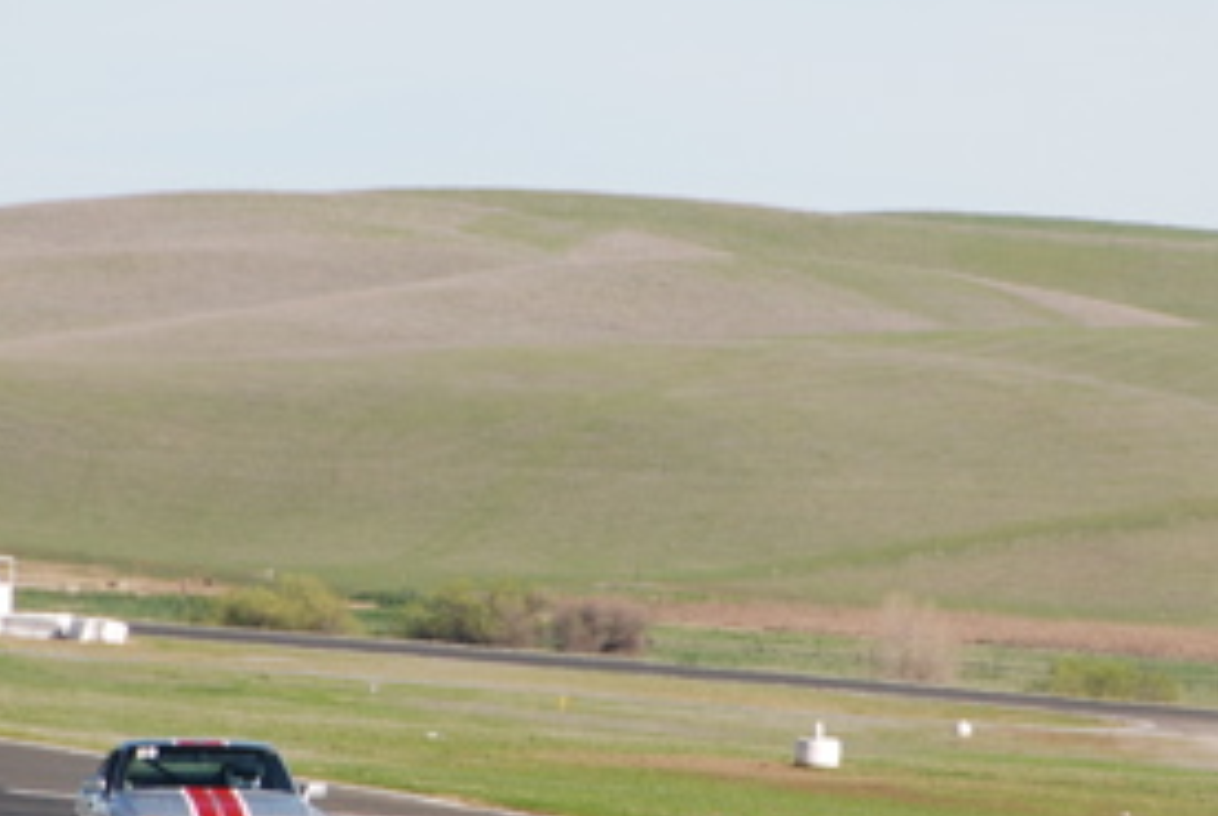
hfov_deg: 3.0
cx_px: 669
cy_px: 512
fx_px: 23518
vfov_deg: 2.0
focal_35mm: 694
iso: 200
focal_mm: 200
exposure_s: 1/800
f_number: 5.6
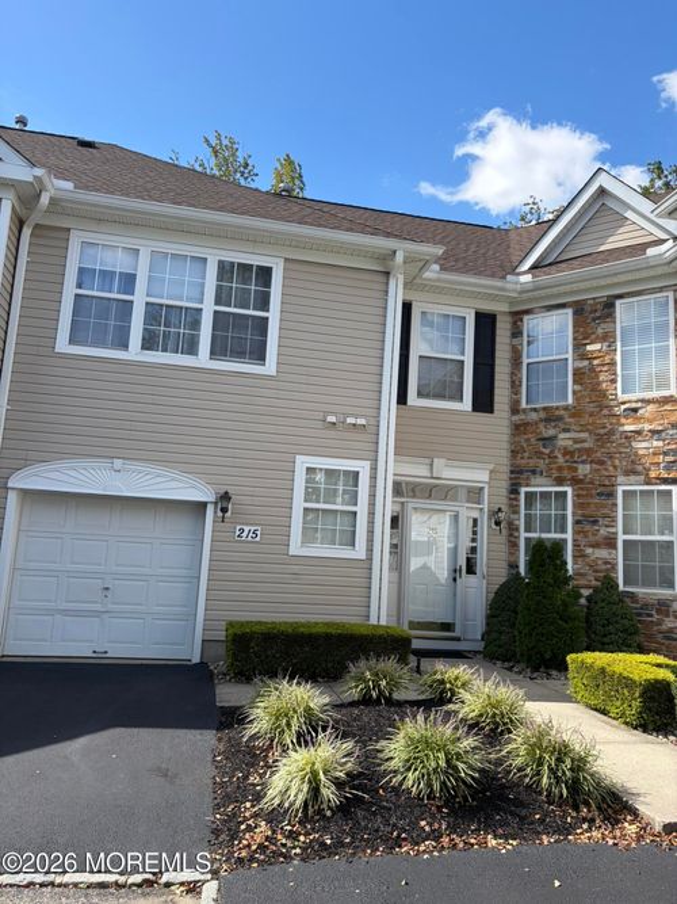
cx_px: 338
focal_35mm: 26
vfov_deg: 67.3
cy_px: 452
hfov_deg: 53.0
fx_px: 678
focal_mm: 5.96
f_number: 1.6
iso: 64
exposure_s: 1/2141
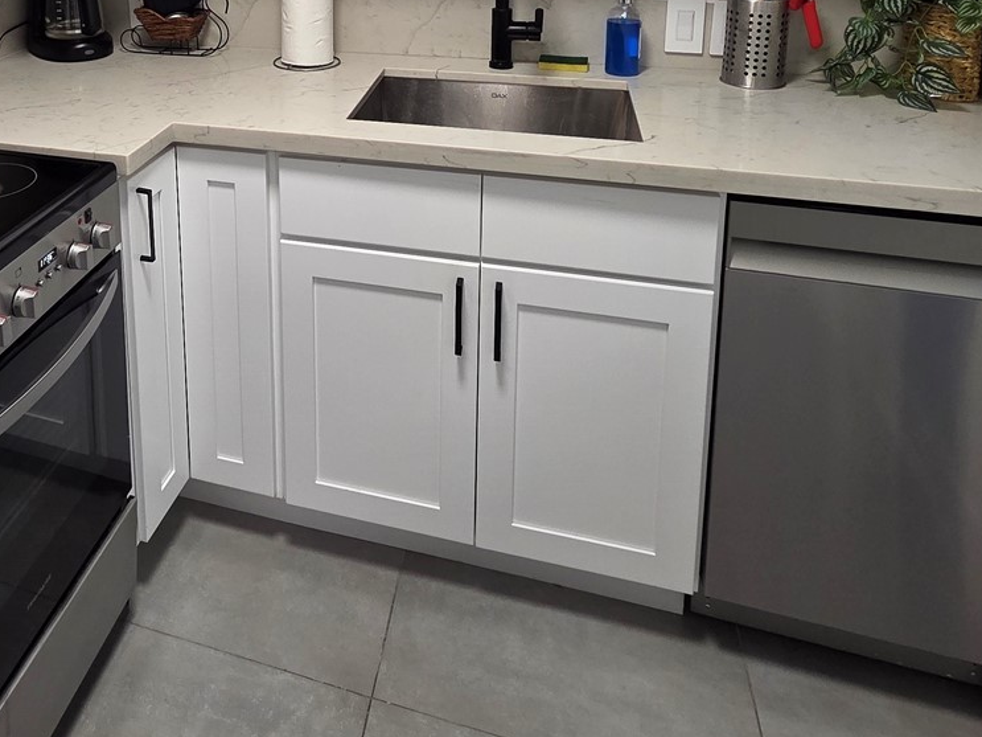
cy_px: -1
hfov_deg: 59.9
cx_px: 241
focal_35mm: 28
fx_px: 794
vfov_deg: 42.8
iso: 200
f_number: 2.2
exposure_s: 1/120
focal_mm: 2.2
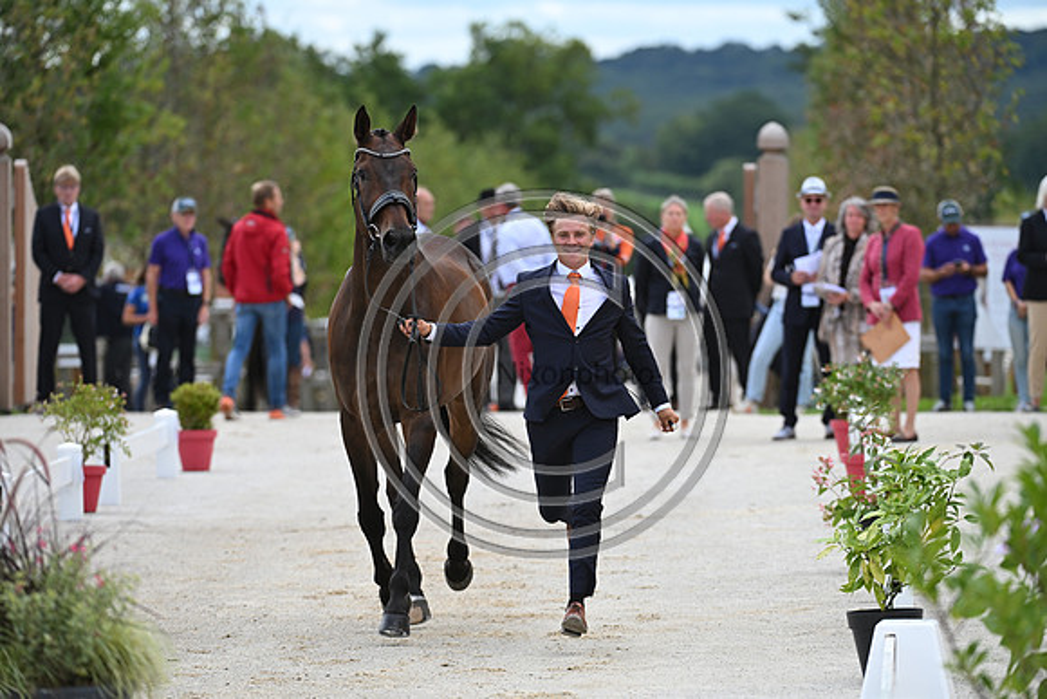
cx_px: 524
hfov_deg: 7.1
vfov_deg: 4.7
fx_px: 8436
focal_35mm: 290
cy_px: 350
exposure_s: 1/1600
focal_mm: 290
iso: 640
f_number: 5.6
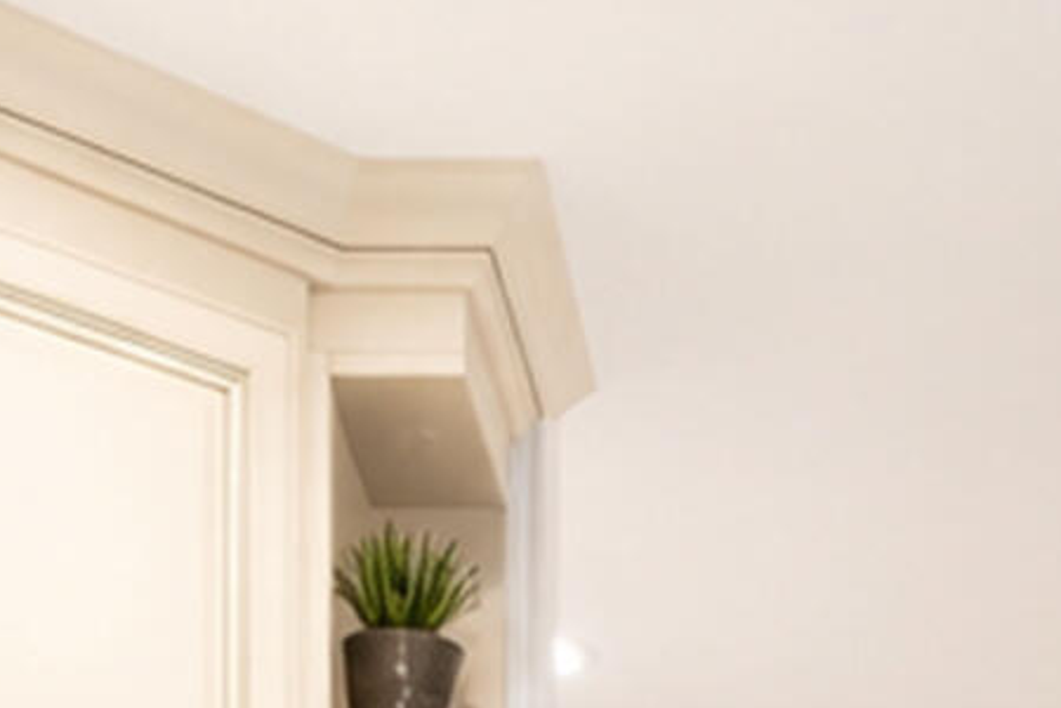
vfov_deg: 11.1
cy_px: 1789
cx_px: 858
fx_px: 2947
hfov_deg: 20.2
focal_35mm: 100
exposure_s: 1/80
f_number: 5.6
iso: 1600
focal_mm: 10
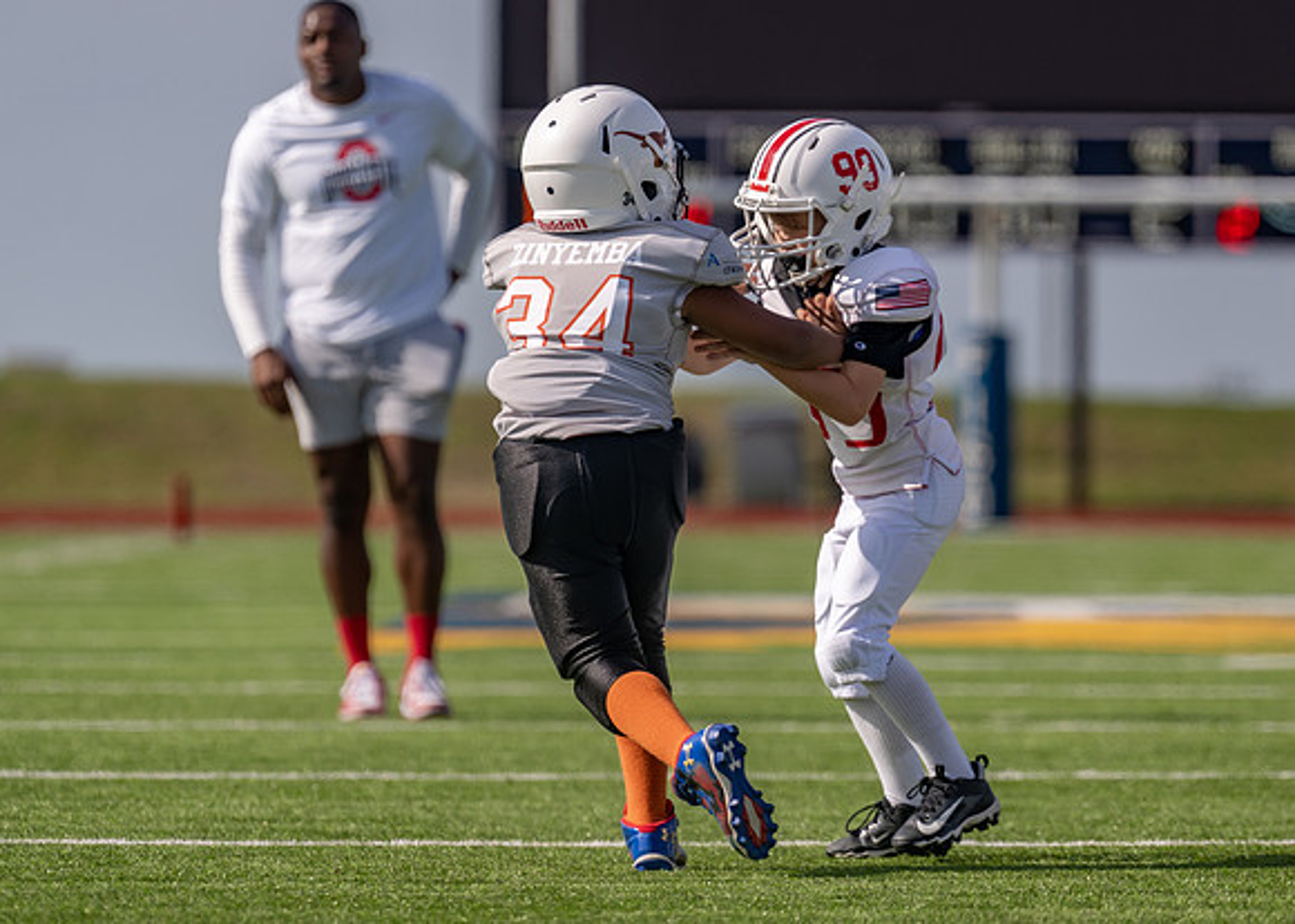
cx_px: 683
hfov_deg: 6.0
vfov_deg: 4.3
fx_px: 12284
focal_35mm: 334
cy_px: 495
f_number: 4
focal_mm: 255
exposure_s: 1/2500
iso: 160
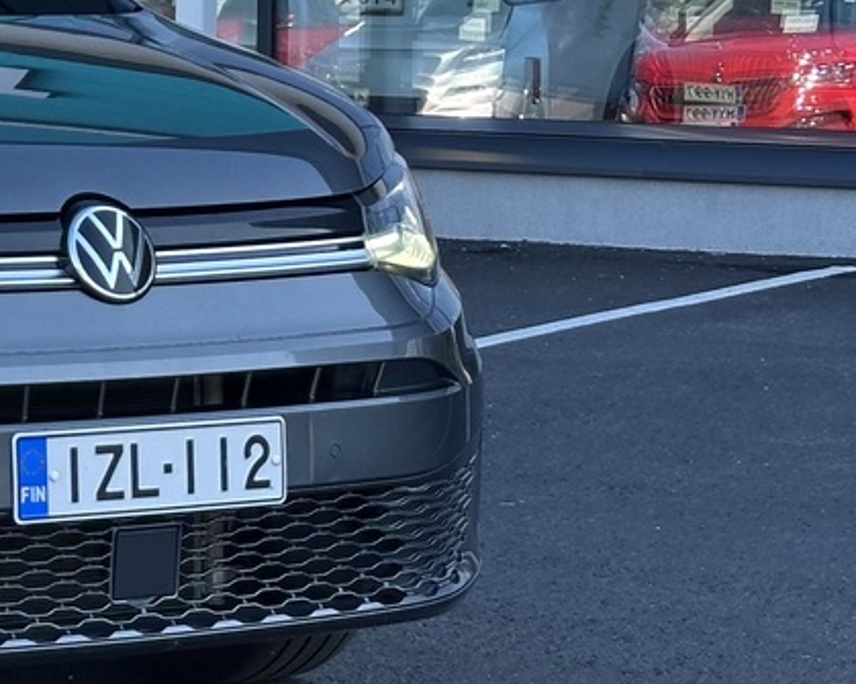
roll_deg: -0.3
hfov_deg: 11.5
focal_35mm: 161
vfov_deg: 9.5
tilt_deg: -0.5
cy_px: 37
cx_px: -435
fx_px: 4078
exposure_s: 1/435
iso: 64
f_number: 1.78
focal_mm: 6.86
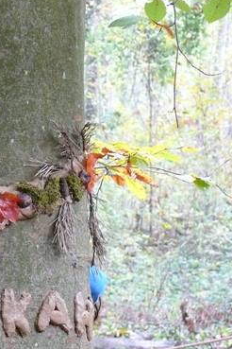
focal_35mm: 183
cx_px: -101
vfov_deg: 11.2
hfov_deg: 7.4
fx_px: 1769
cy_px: 238
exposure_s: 1/40
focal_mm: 18.7
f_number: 3.2
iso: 400
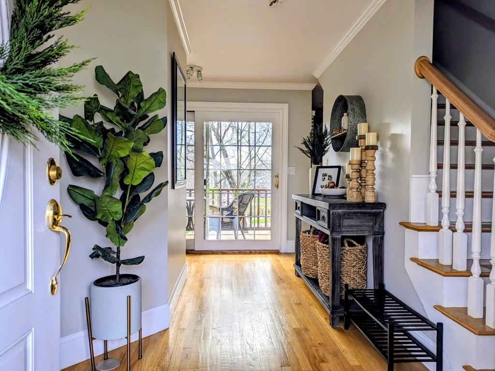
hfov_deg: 71.6
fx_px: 343
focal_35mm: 24
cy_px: 186
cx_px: 248
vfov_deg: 56.8
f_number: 1.85
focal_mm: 6.81
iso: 41
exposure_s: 1/231
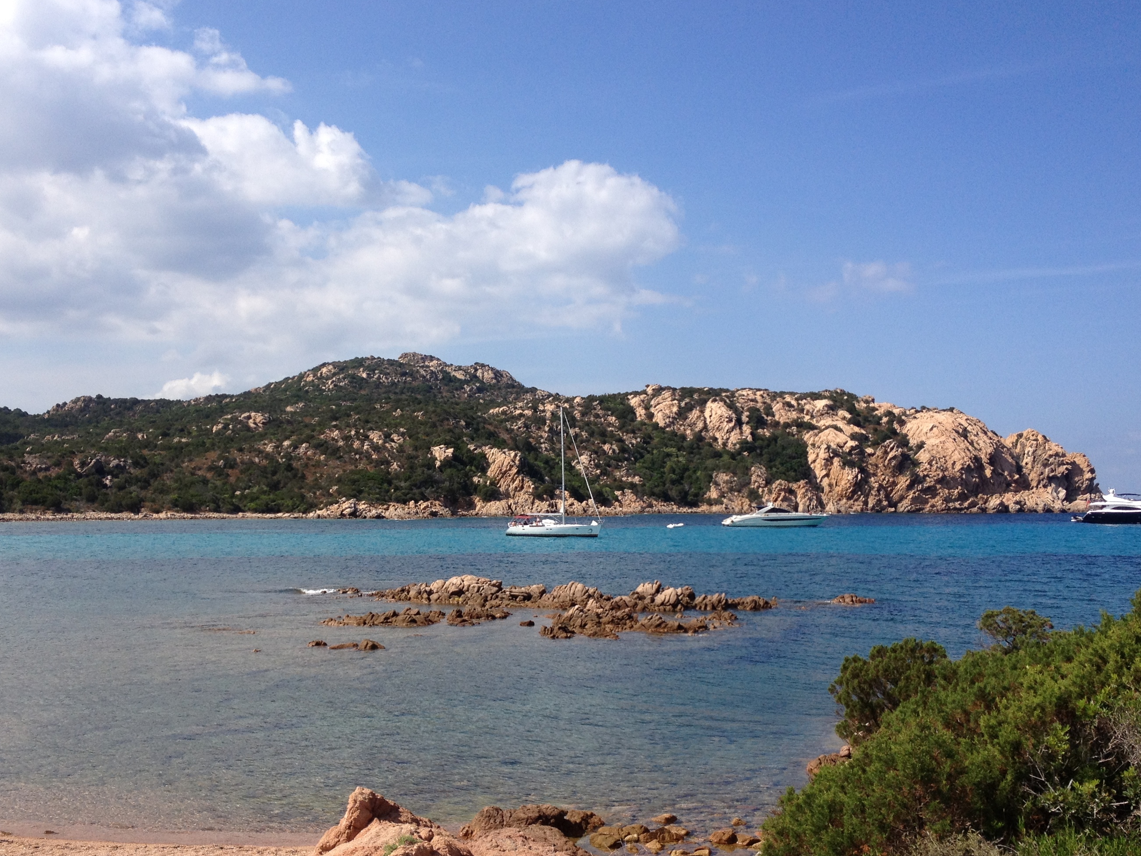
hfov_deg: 42.9
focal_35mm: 44
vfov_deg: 32.8
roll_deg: +0.4
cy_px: 500
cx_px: 505
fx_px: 1450
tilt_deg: -2.5
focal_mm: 4.28
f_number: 2.4
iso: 50
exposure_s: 1/1905
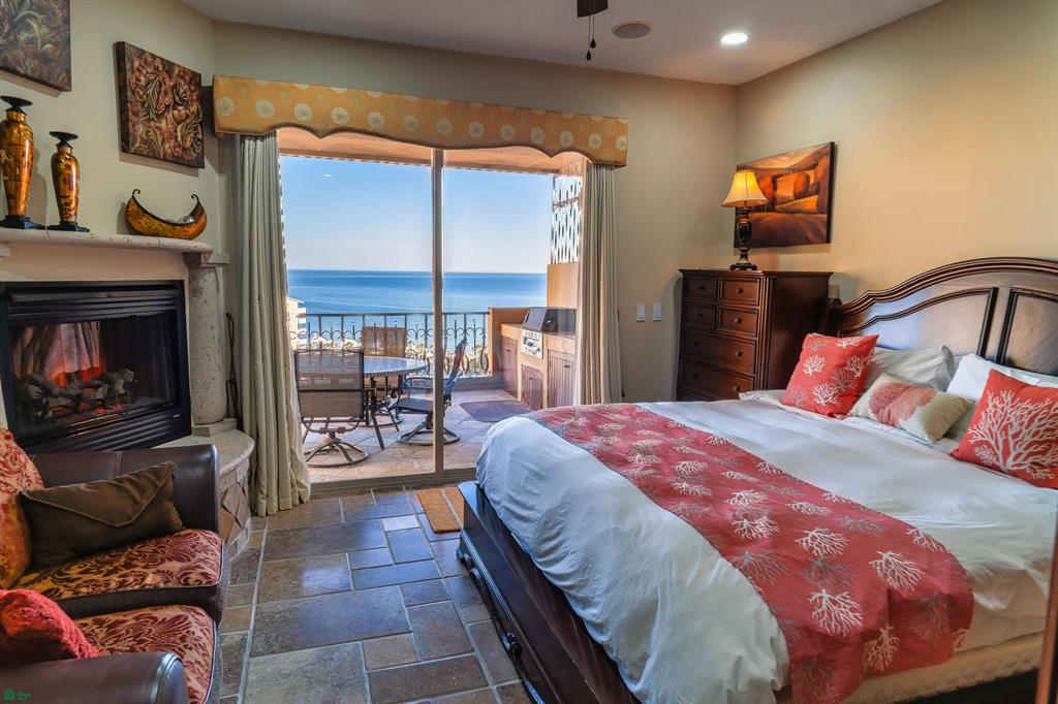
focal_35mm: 20
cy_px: 352
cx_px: 529
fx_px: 588
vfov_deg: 61.9
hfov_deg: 84.0
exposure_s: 1/2000
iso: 640
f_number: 6.3
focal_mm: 20
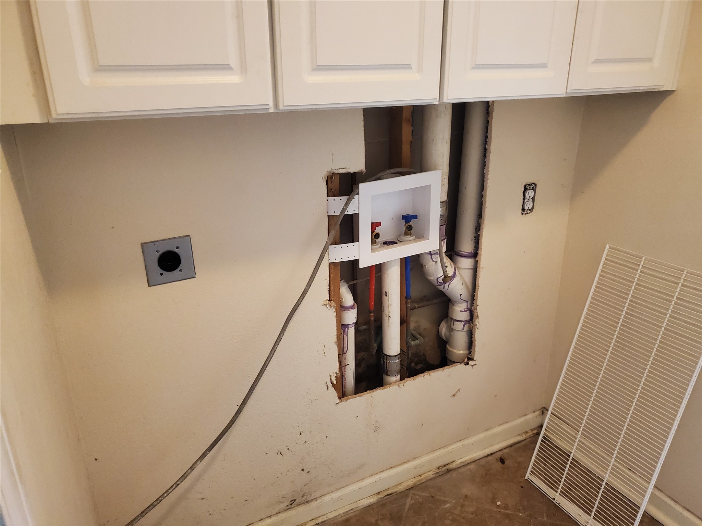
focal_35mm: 26
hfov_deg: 67.3
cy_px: 263
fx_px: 527
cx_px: 351
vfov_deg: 53.1
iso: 640
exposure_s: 1/40
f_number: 1.5
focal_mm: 4.3
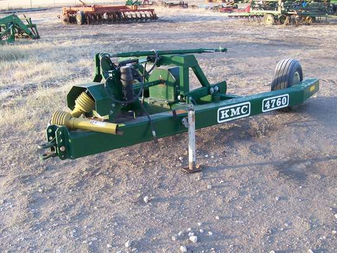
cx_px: 168
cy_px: 126
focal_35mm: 36
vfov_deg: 39.7
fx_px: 350
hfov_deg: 51.4
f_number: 2.7
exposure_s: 1/135
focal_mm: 6
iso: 80
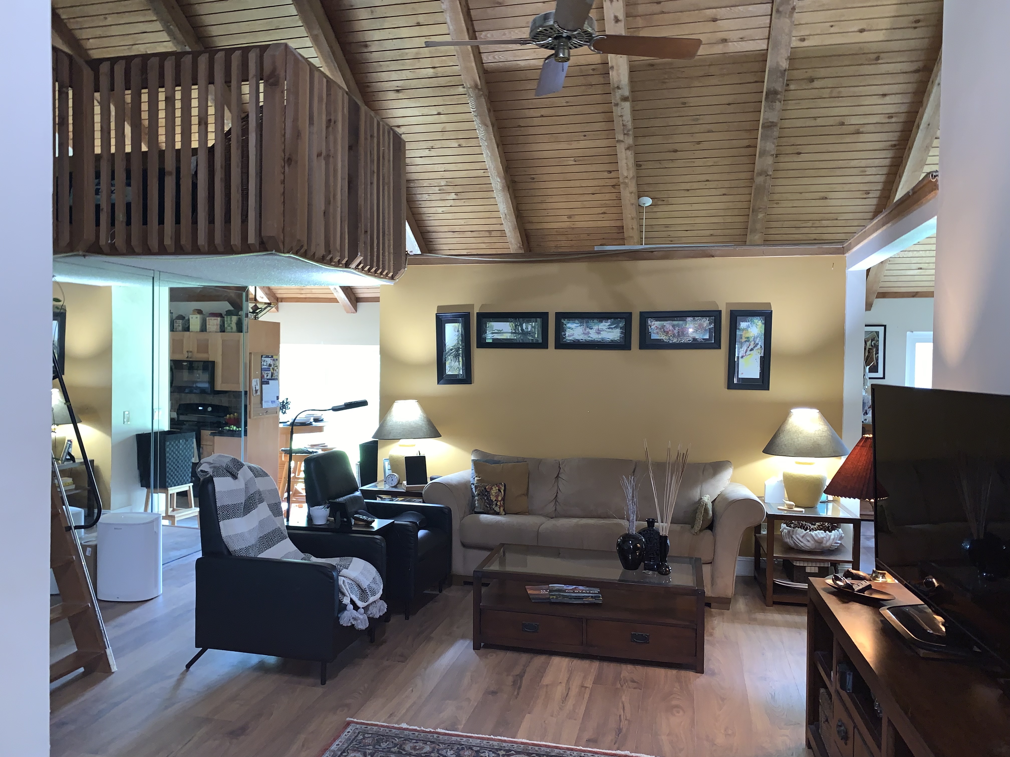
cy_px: 378
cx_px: 505
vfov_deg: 53.1
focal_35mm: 26
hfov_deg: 67.3
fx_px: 759
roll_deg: -0.7
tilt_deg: -3.0
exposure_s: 1/9
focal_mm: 4.25
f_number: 1.8
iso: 80
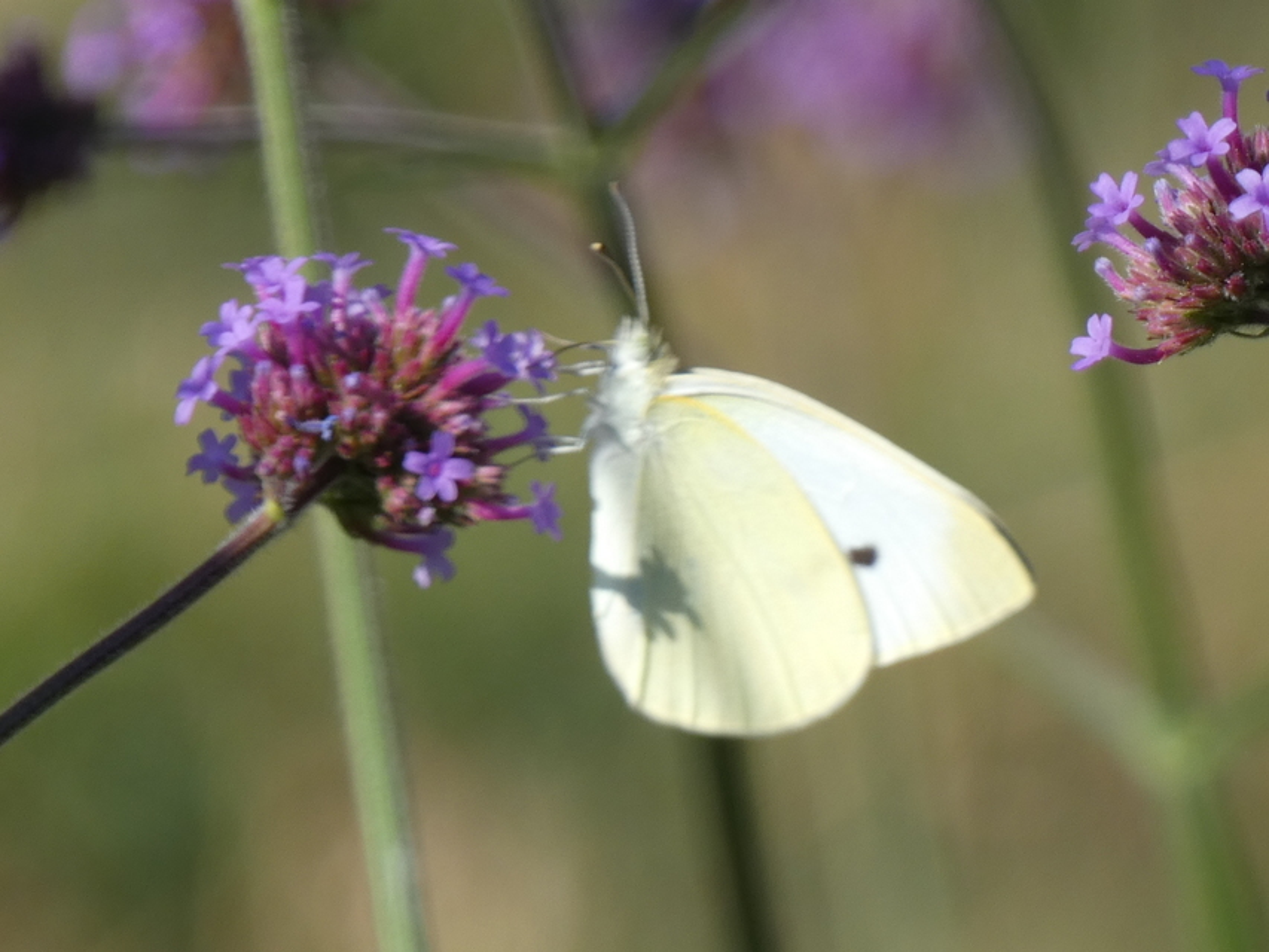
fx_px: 22805
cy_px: 476
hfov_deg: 3.2
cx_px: 634
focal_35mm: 622
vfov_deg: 2.4
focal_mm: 111.5
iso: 80
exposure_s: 1/125
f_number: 5.6
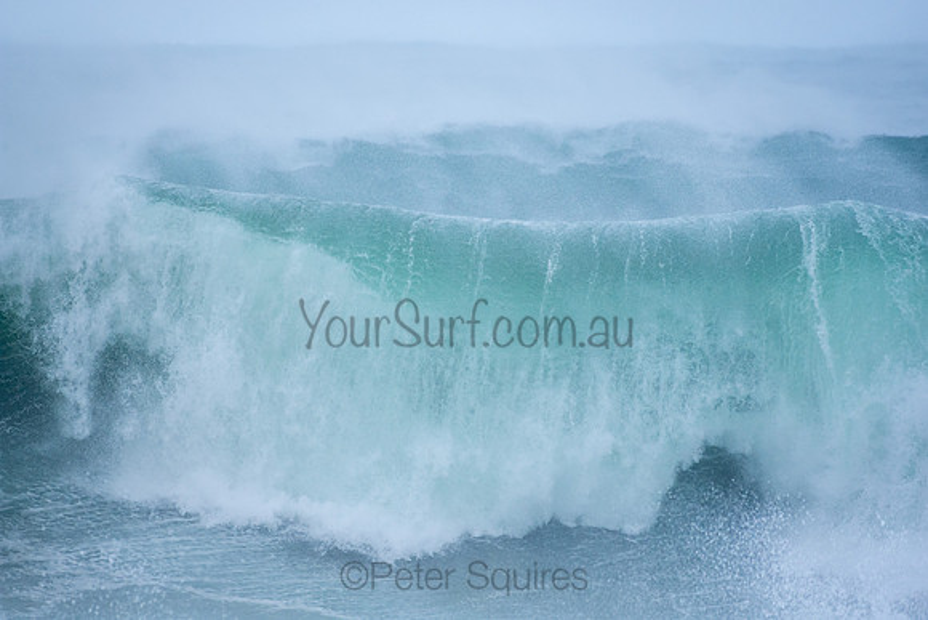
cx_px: 464
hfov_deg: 2.7
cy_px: 310
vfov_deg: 1.8
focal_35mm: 750
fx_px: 19337
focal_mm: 500
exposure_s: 1/1000
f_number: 5.6
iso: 560
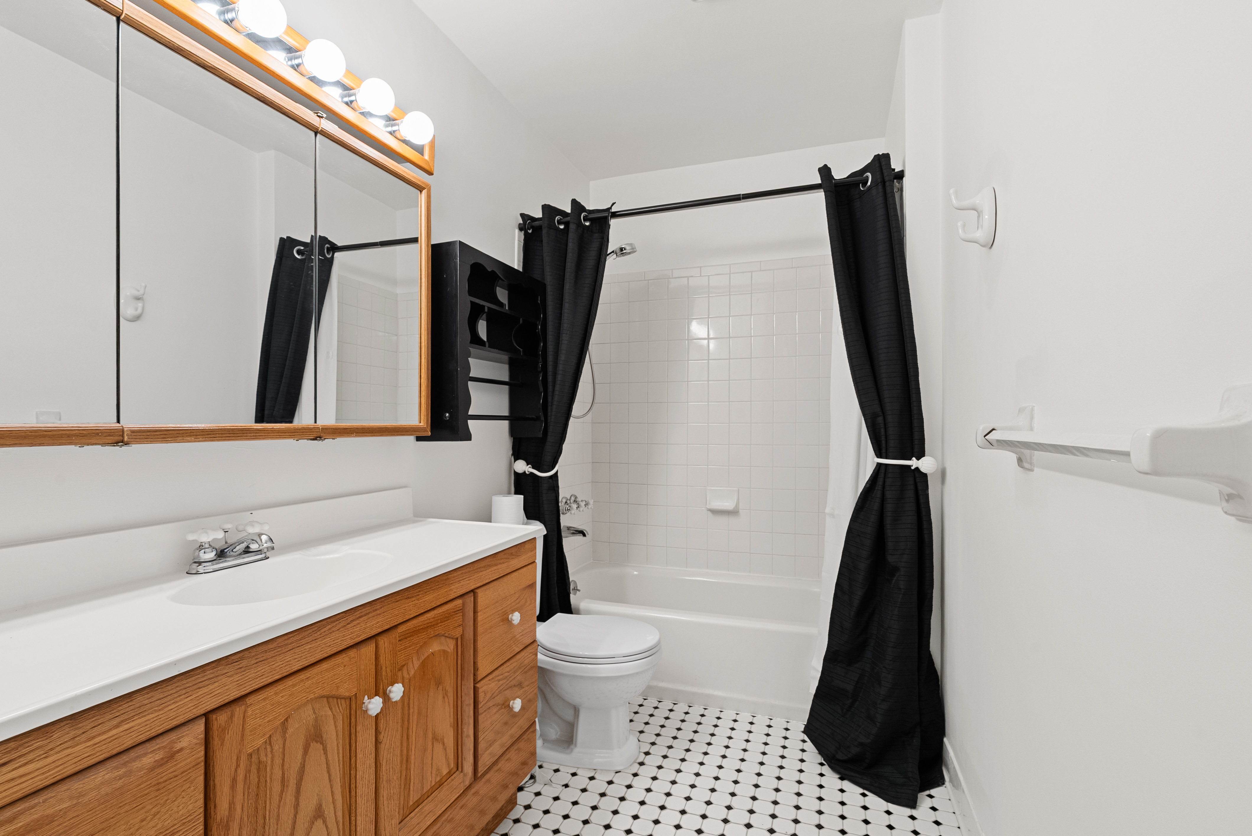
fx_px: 557
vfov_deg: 73.8
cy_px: 418
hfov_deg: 96.7
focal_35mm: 16
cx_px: 626
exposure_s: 1/10
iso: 800
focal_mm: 16
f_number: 8
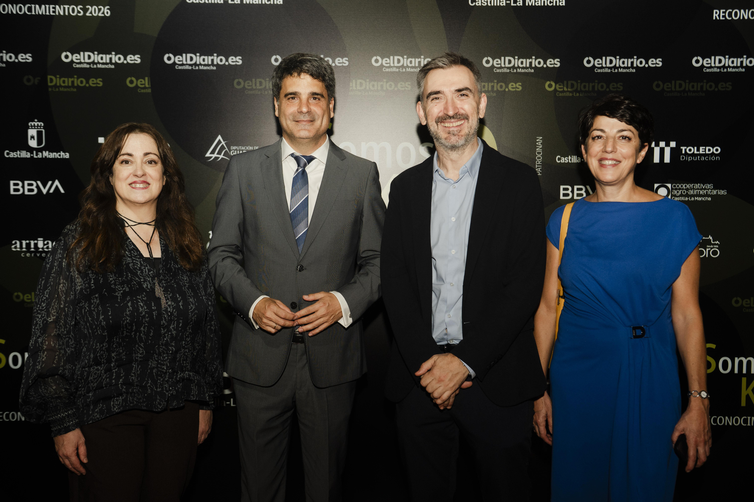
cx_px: 377
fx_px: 796
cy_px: 251
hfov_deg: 50.7
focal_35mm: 38
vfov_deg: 35.0
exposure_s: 1/160
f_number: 4
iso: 800
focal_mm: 38
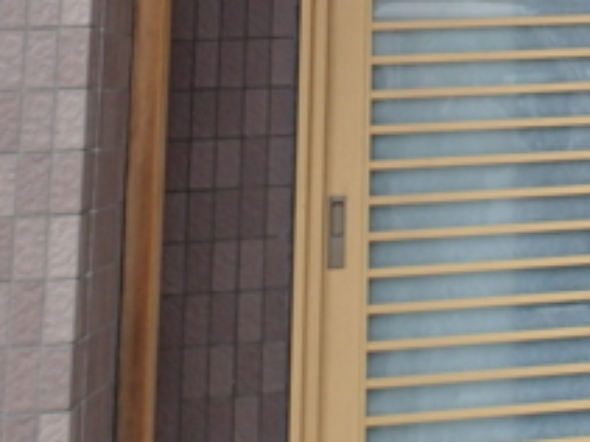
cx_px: 791
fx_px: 1618
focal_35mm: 95
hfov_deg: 19.0
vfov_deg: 14.3
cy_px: -266
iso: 100
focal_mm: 4.5
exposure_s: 1/250
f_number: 2.8
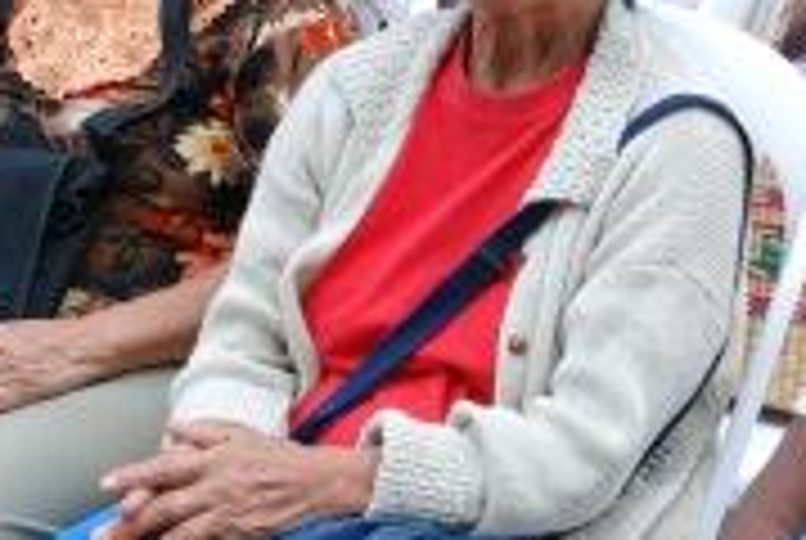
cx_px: 590
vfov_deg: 13.1
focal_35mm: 105
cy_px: 241
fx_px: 2355
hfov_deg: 19.3
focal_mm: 28
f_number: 5.6
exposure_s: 1/160
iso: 400
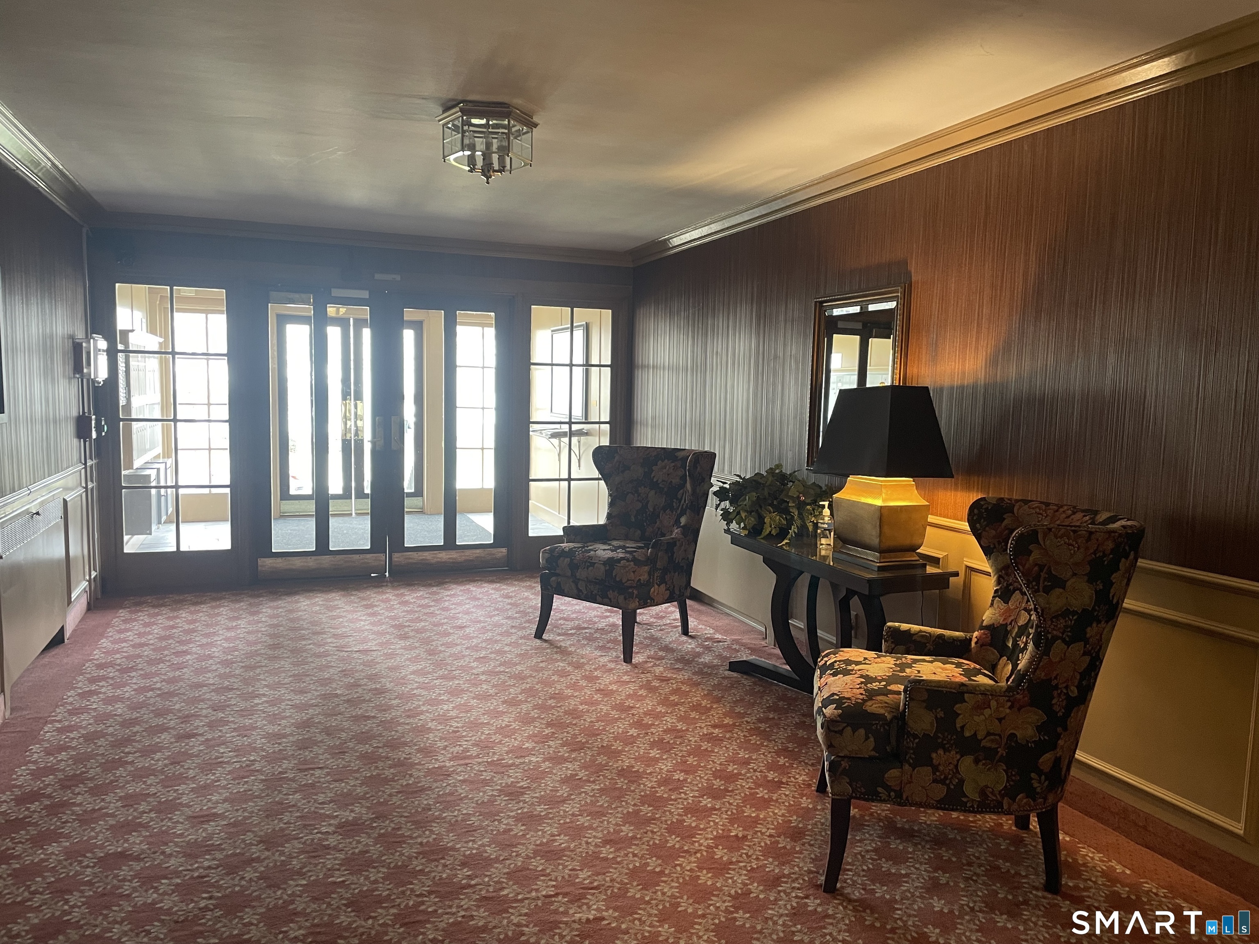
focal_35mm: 26
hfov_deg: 67.3
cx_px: 630
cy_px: 472
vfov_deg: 53.1
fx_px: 946
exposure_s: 1/60
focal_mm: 4.2
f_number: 1.6
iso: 160
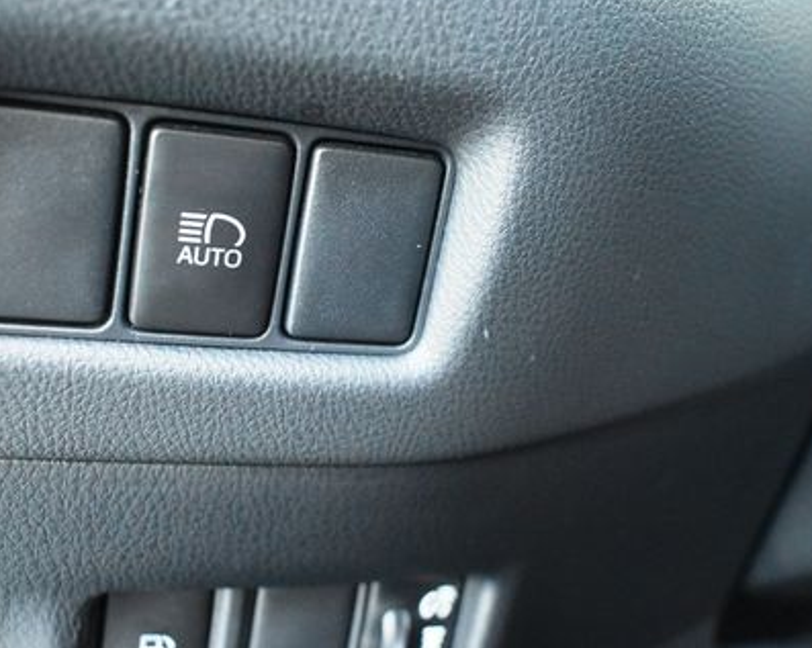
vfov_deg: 30.2
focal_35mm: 50
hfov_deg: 37.4
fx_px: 1201
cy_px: 381
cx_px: 417
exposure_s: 1/125
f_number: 3.8
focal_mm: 22
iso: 3600
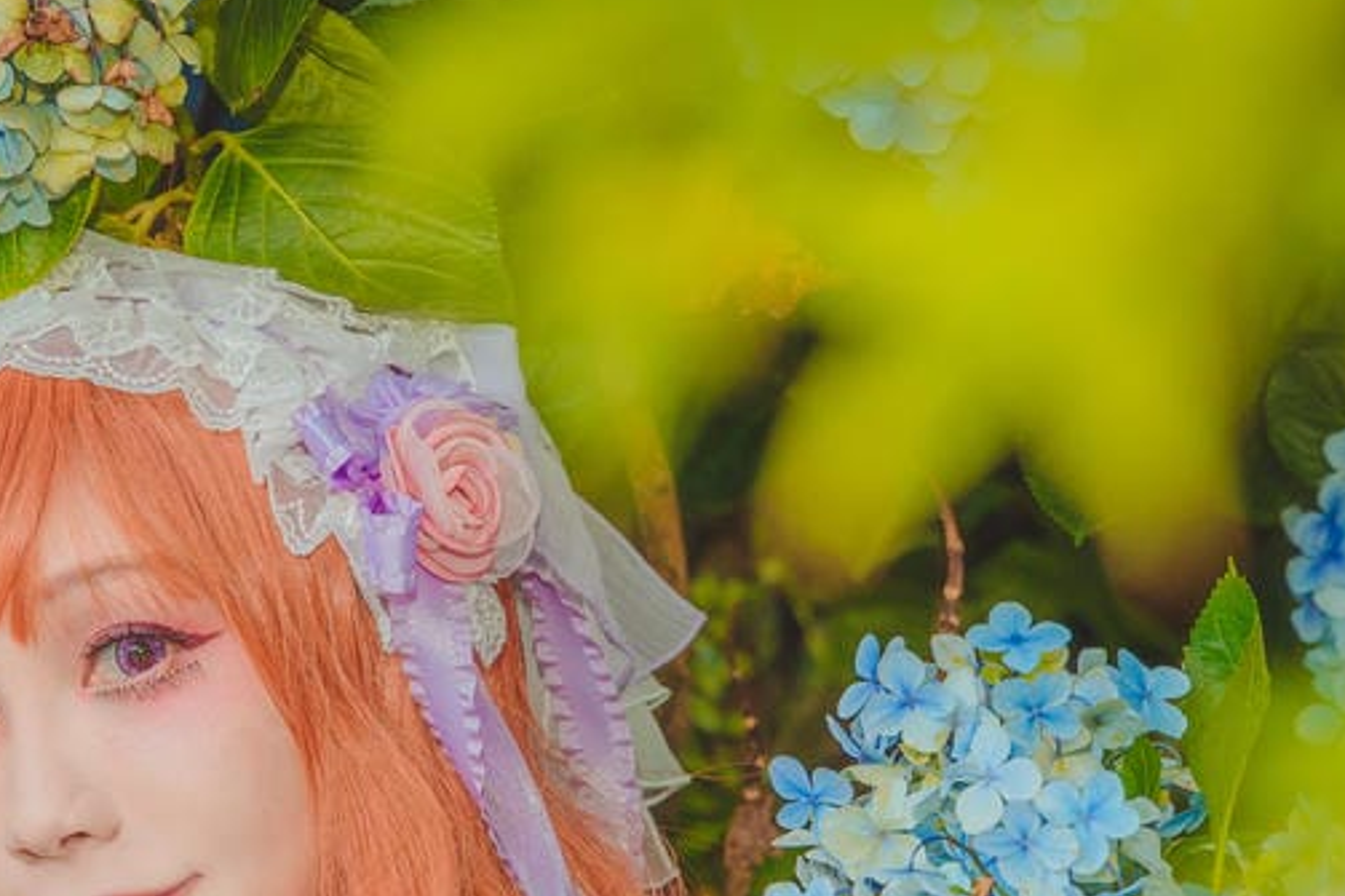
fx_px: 6685
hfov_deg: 11.4
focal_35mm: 179
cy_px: 813
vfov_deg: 7.6
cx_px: 176
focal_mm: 75
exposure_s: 1/200
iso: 250
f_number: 5.6
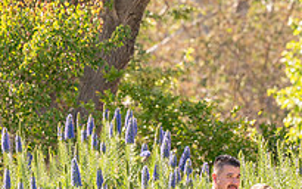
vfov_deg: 2.9
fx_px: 3670
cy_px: 275
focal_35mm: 446
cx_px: 329
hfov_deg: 4.7
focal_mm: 155
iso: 200
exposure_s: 1/800
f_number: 4.5
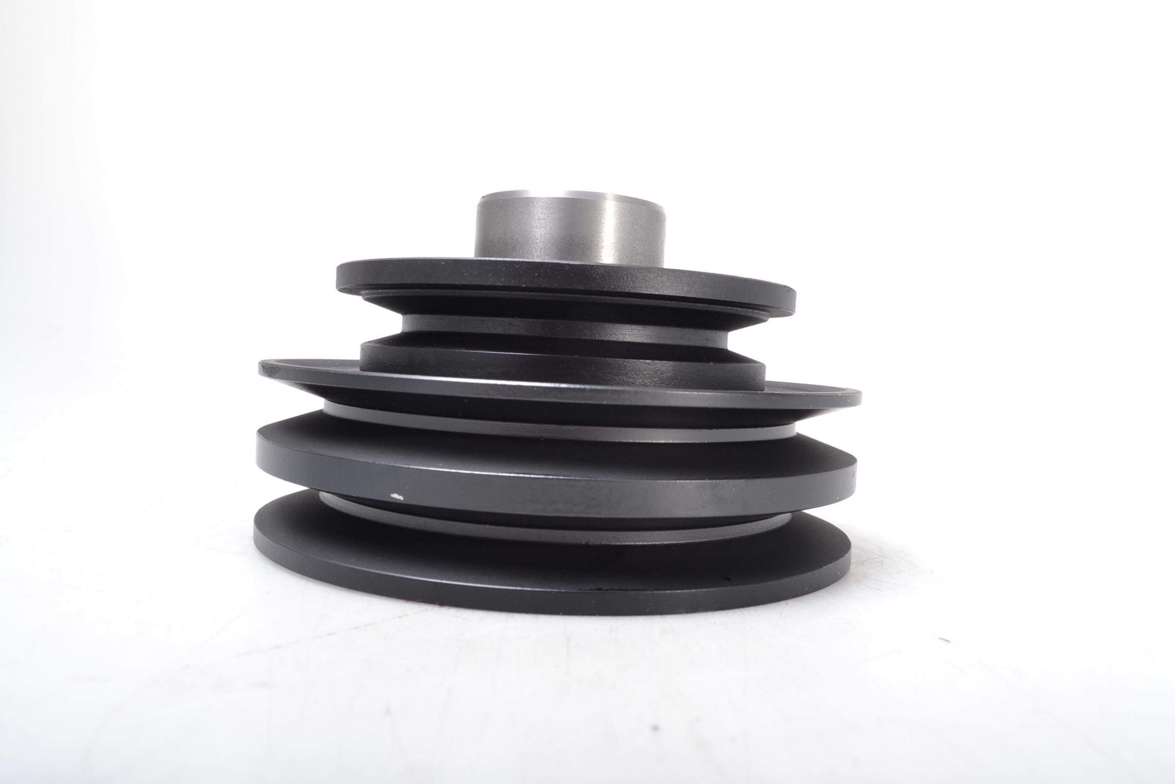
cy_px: 392
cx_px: 588
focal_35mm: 27
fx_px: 881
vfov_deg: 47.9
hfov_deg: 67.4
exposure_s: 1/60
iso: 200
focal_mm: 18
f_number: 11
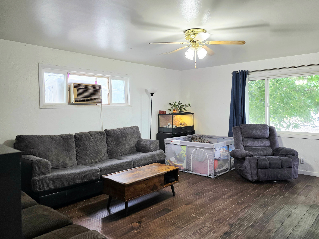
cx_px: 179
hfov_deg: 67.1
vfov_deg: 53.0
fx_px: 240
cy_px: 109
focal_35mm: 26
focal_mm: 6.3
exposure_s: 1/120
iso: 250
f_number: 1.7
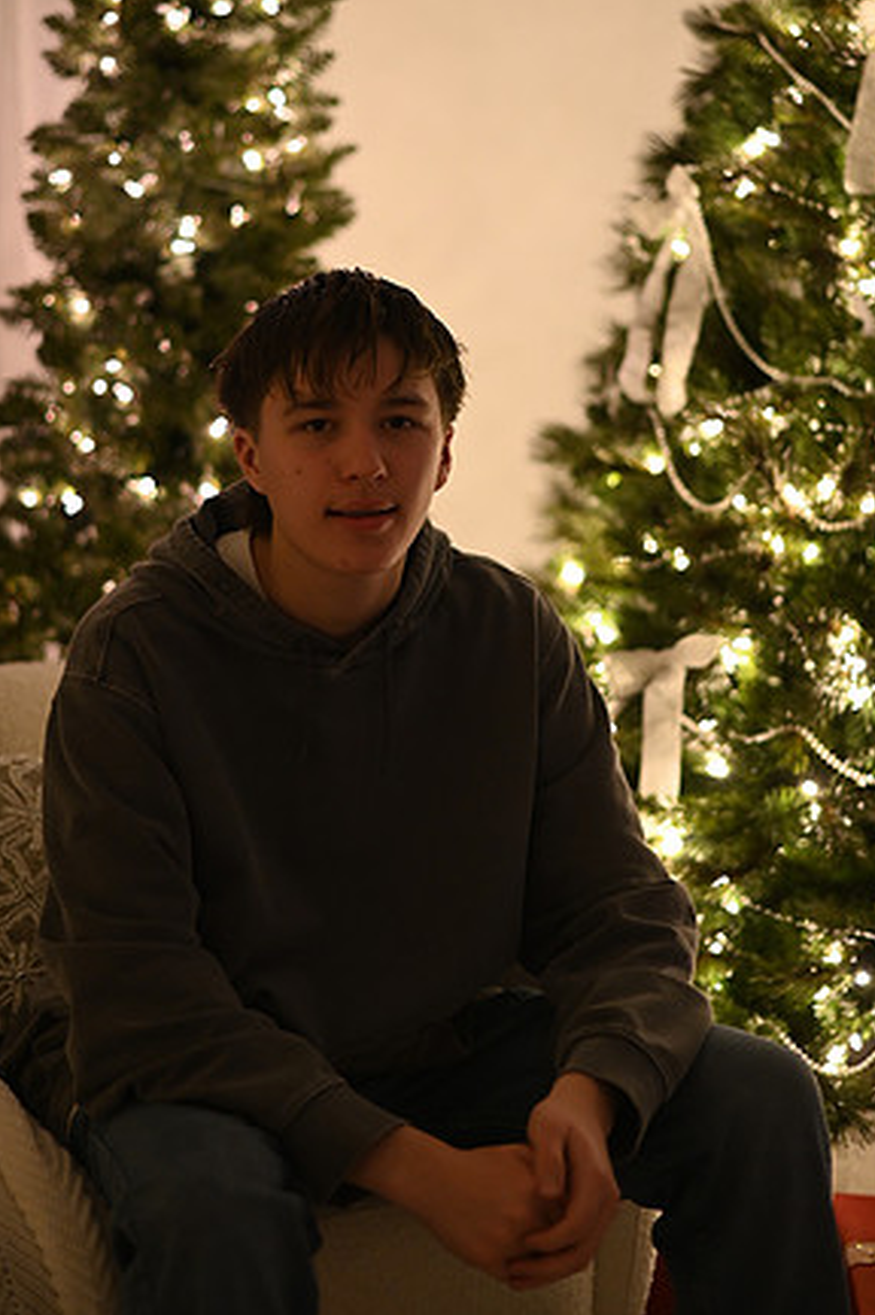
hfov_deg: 20.3
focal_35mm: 67
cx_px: 431
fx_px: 2446
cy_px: 477
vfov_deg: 30.0
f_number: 1.8
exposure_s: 1/100
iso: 1600
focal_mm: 50
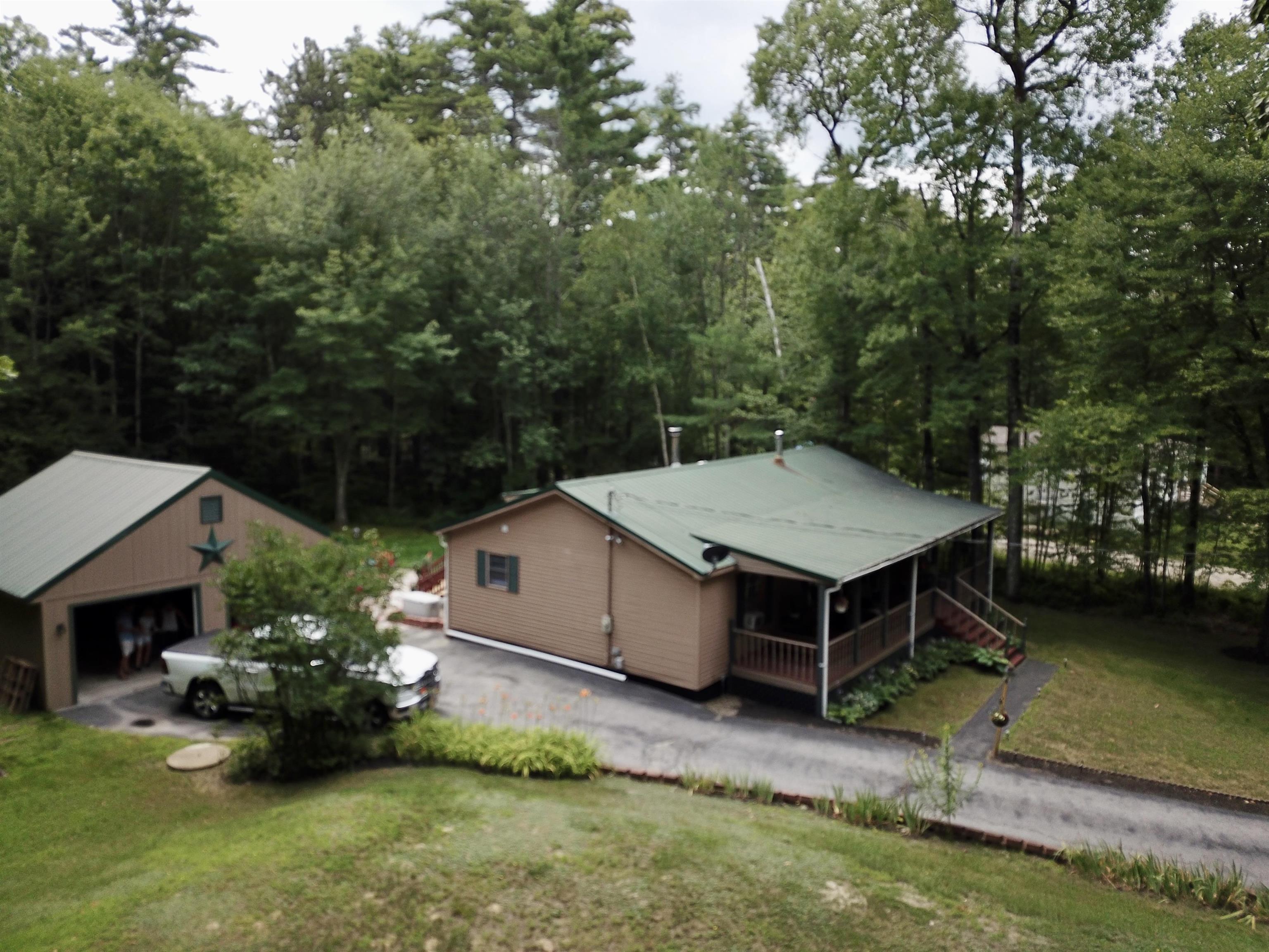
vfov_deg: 53.1
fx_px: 953
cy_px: 476
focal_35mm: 26
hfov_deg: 67.3
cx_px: 634
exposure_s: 1/590
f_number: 2.2
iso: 100
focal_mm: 4.73
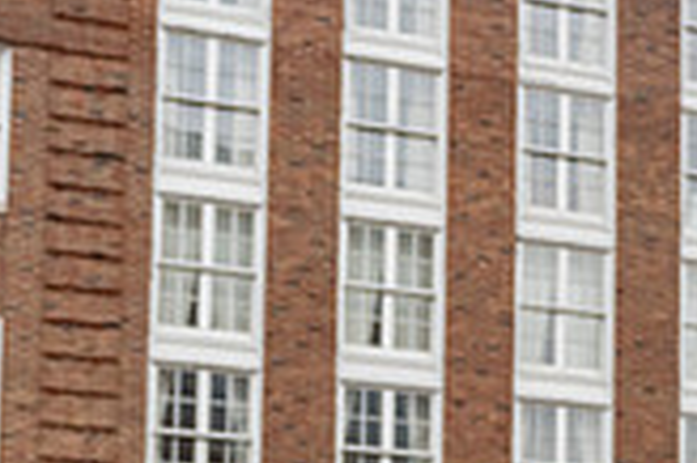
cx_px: 348
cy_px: 703
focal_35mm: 85
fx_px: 1644
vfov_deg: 14.9
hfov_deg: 23.9
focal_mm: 24
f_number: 4
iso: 1000
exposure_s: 1/1600
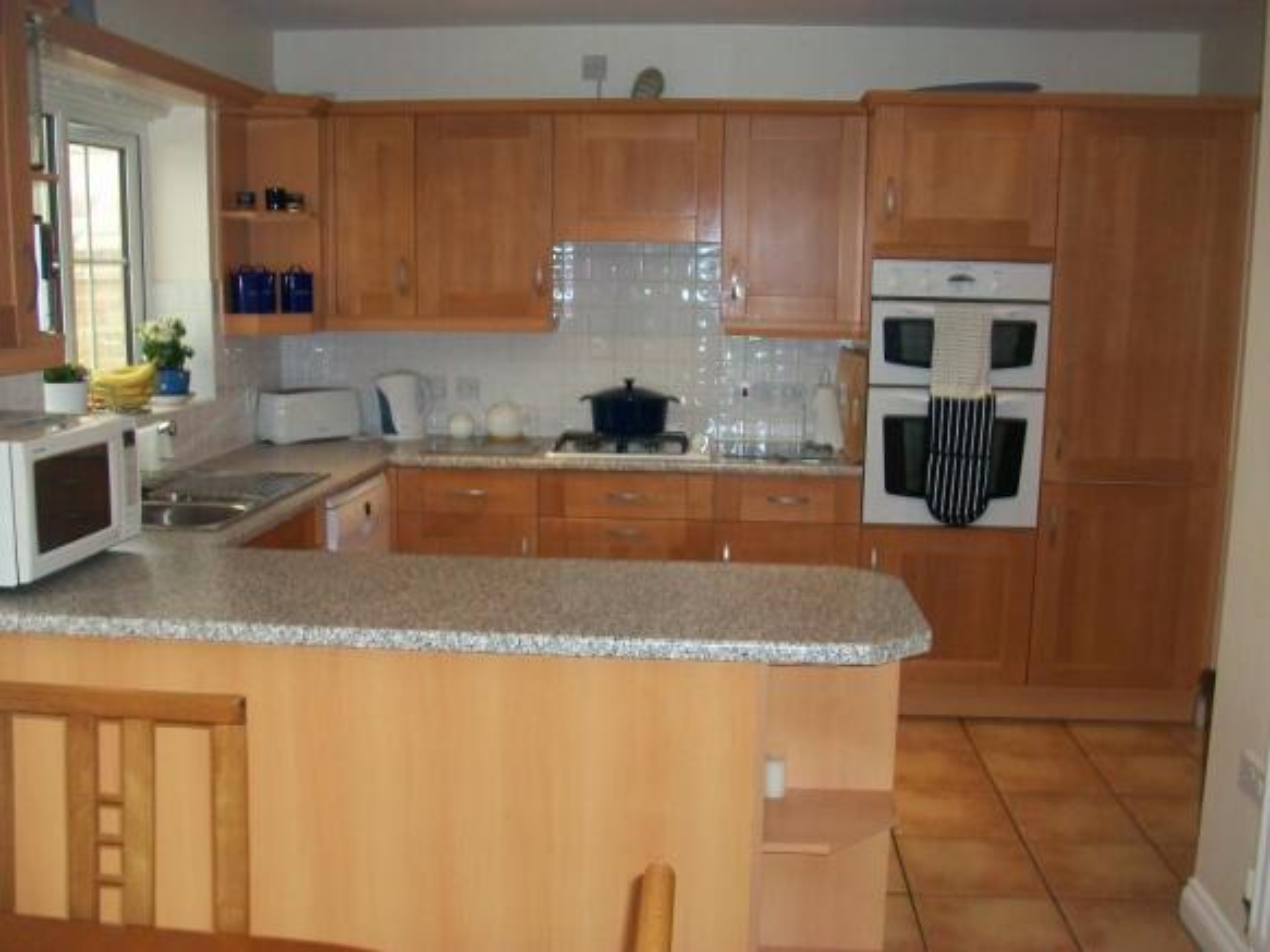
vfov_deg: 41.8
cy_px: 476
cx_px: 635
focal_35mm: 34
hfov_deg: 54.0
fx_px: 1247
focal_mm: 5.7
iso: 120
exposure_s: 1/60
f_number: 2.8
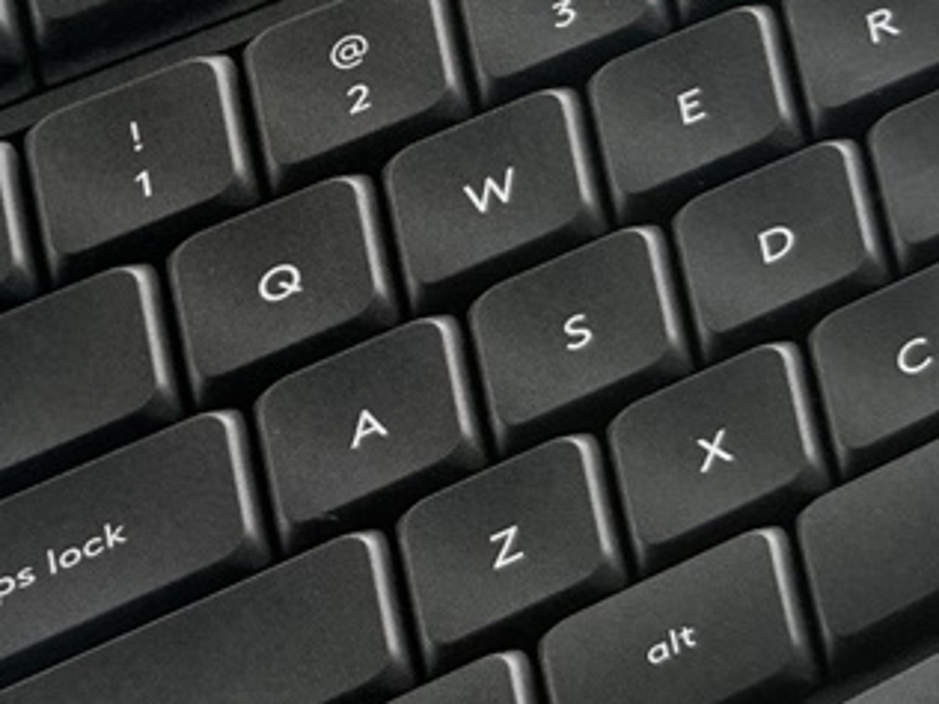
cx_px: -193
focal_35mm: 74
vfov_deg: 18.8
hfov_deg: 23.9
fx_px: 2007
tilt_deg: -55.6
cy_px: -135
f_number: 1.6
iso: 50
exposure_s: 1/7353
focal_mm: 5.1
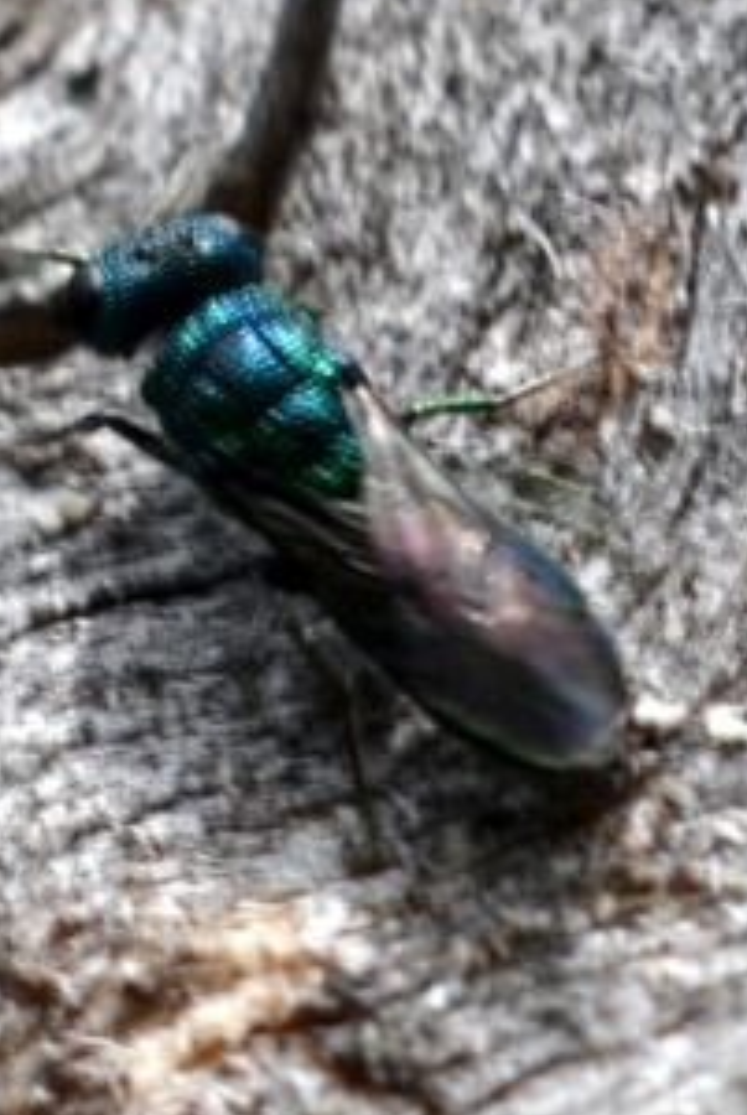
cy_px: 546
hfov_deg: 7.8
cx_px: 364
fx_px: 5461
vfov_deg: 11.7
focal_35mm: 176
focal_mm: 55
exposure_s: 1/125
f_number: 8
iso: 100
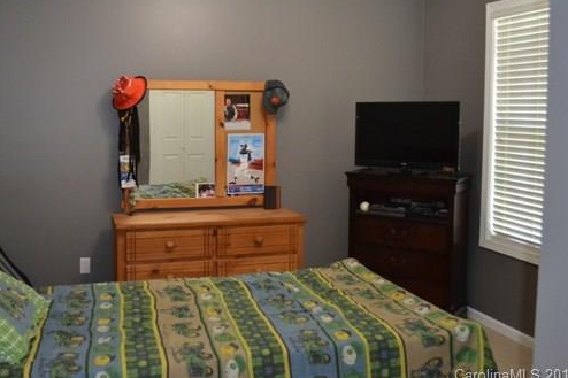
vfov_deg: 37.6
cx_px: 218
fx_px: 552
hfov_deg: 53.9
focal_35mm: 35
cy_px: 141
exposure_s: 1/60
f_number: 3.5
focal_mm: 18
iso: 3200
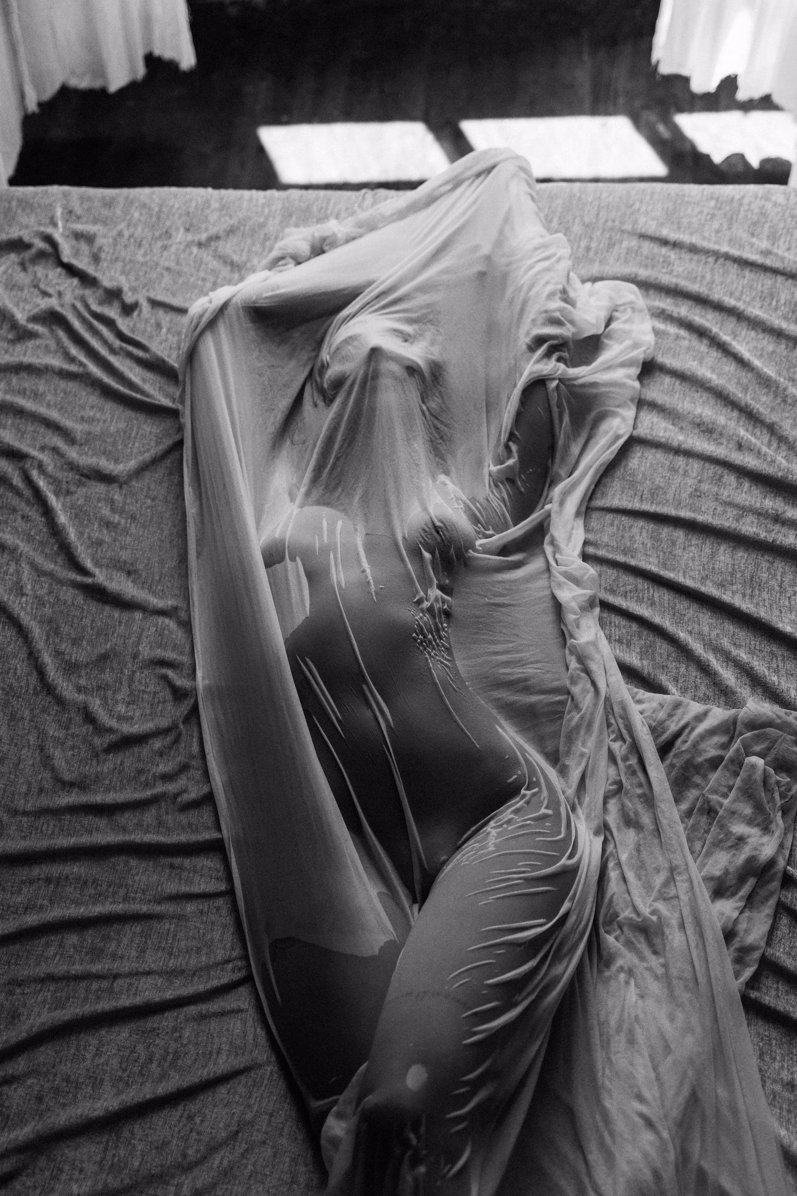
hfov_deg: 29.2
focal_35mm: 46
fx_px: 1527
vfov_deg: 42.7
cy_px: 598
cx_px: 398
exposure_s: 1/640
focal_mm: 46
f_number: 2.8
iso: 500
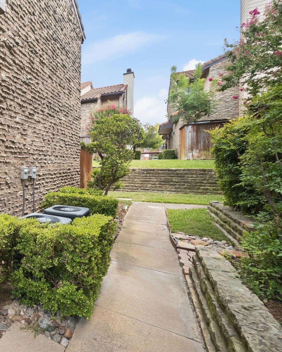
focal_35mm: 21
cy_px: 166
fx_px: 219
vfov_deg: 77.6
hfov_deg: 53.2
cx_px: 6
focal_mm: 9
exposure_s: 1/80
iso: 500
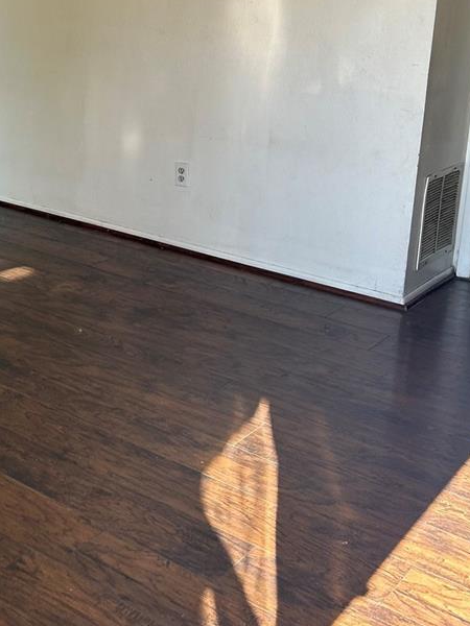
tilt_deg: -11.8
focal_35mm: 52
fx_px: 941
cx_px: 18
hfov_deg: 26.7
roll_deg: -1.3
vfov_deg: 35.9
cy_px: 150
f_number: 1.5
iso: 32
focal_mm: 5.7
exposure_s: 1/122
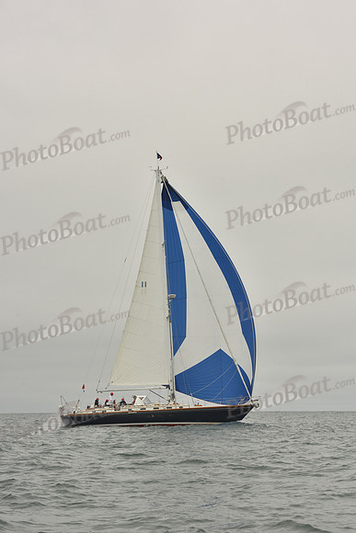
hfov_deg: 14.0
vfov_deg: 20.8
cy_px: 266
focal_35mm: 98
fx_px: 1453
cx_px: 178
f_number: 11
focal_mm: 98
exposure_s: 1/800
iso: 320
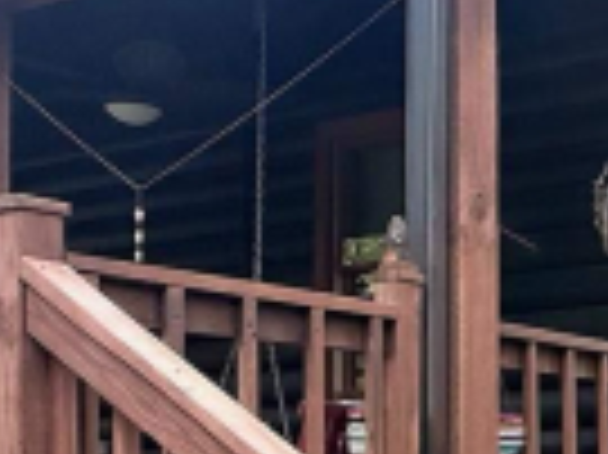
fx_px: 1211
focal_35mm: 69
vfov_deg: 20.7
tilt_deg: +3.4
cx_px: 894
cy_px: 432
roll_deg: +1.0
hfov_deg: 23.2
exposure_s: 1/99
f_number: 2.2
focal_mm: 2.22
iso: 100
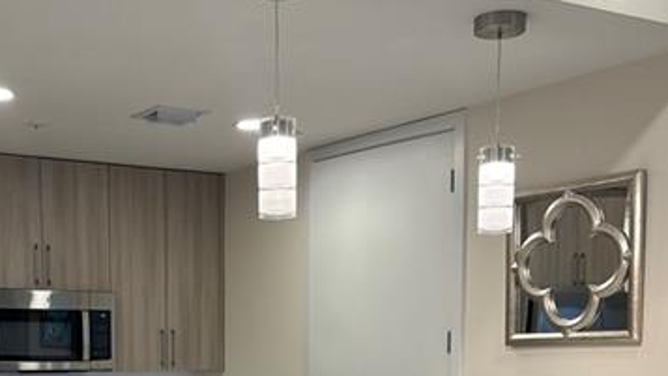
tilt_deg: -3.8
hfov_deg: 33.7
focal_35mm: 61
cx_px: 172
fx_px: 1081
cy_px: 447
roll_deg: +0.8
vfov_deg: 18.7
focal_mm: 5.96
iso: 125
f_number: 1.6
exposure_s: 1/134
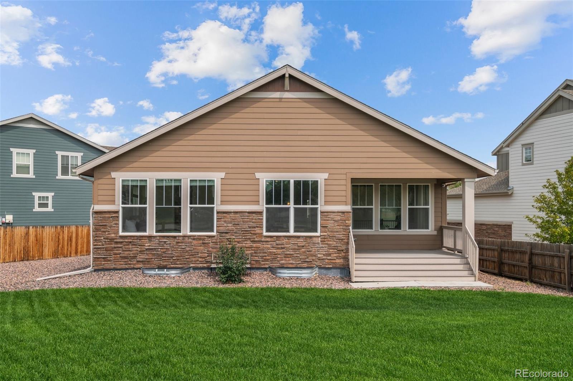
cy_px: 190
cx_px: 286
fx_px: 556
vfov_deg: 37.8
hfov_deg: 54.5
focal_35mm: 35
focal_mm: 35
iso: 400
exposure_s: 1/200
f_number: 8
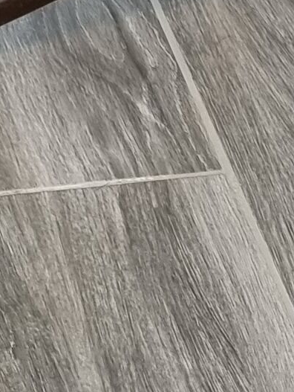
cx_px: -255
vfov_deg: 9.2
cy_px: -672
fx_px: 2059
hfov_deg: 7.9
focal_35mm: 182
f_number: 1.8
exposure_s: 1/100
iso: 100
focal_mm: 6.7
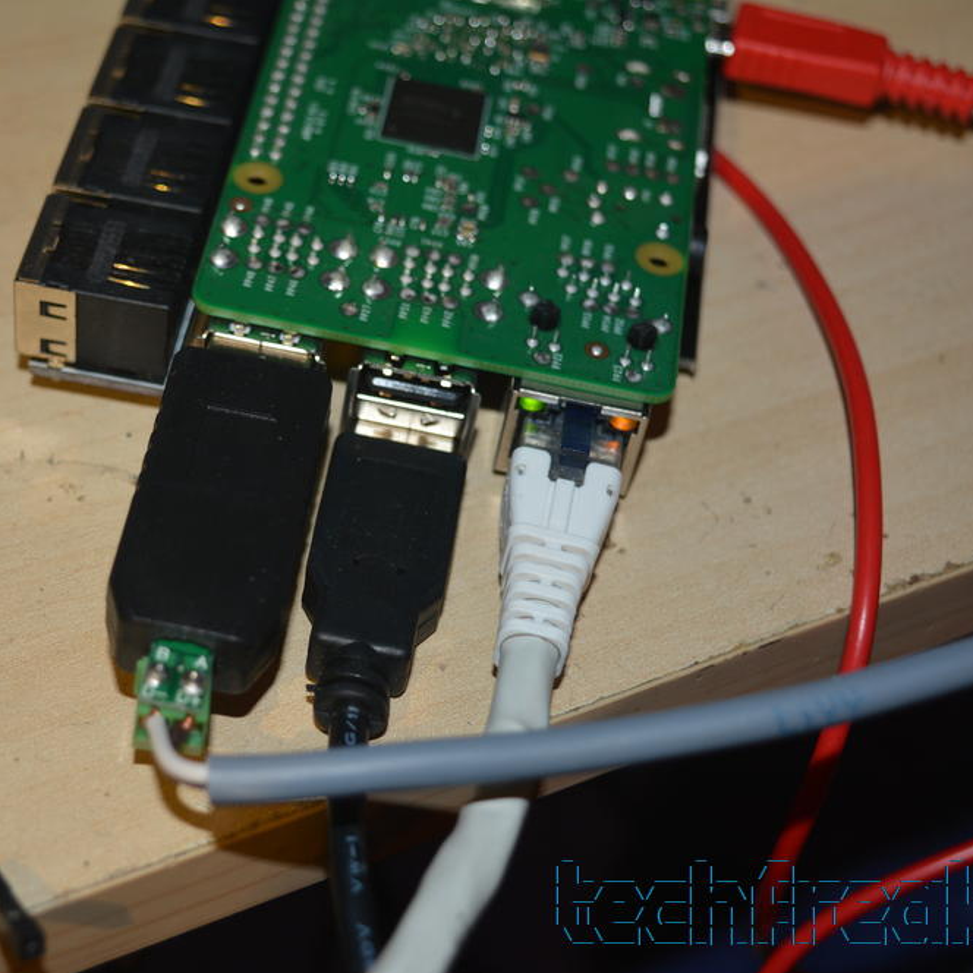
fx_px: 2321
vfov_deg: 23.7
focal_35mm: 73
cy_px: 487
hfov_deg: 23.6
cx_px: 380
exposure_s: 1/60
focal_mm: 38
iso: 250
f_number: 4.8
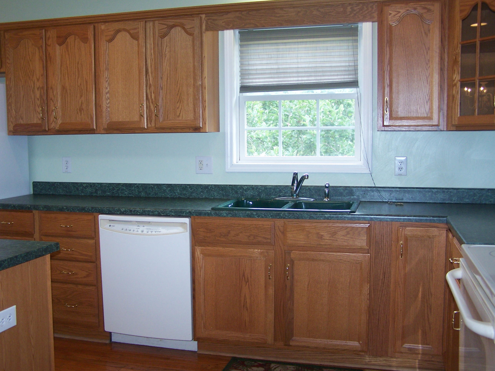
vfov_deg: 37.7
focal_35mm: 38
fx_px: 543
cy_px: 186
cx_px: 248
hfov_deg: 49.0
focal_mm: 6.3
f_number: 2.8
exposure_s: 1/60
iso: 140
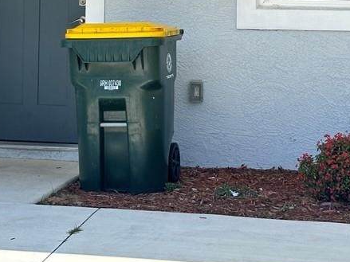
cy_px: 3
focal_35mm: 112
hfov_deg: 17.6
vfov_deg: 13.1
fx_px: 1132
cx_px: 142
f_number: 1.78
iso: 64
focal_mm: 6.86
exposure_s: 1/1145
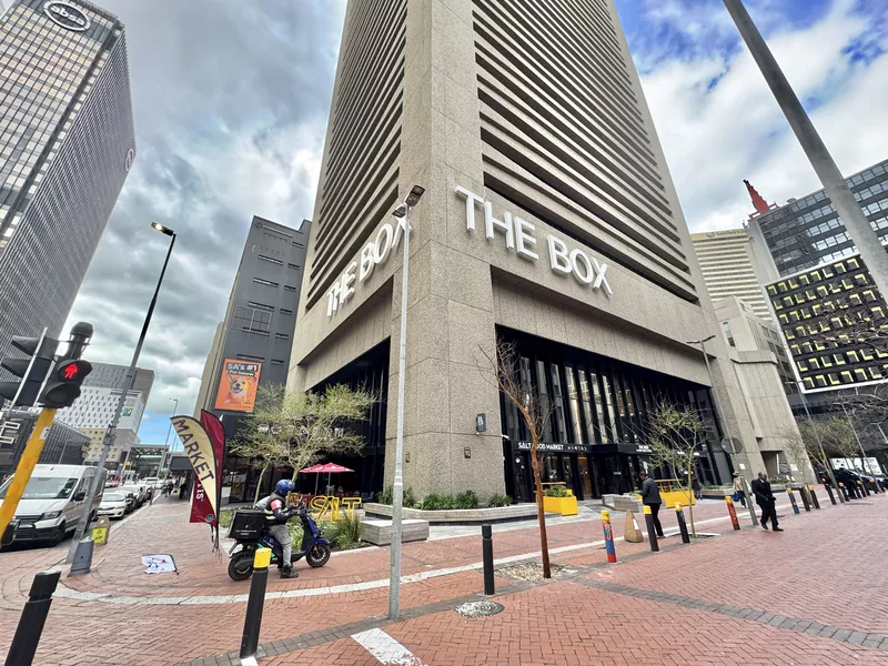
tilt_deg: +21.2
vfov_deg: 85.7
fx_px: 359
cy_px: 333
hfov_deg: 102.1
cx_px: 444
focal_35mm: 14
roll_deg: +0.0
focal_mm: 2.22
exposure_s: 1/99
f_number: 2.2
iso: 50
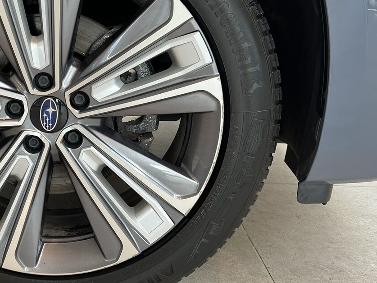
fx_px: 577
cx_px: 44
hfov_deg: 34.3
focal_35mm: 53
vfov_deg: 27.3
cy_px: 92
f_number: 1.5
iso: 80
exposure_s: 1/121
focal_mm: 5.7
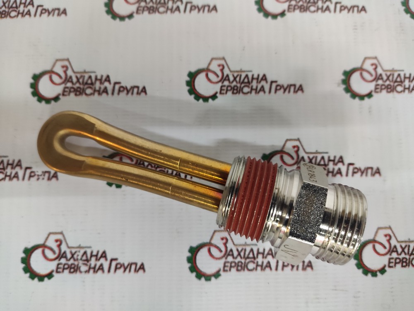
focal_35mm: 26
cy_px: 156
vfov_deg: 53.1
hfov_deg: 67.3
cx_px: 207
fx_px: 311
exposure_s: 1/33
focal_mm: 4.77
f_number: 1.75
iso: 1639
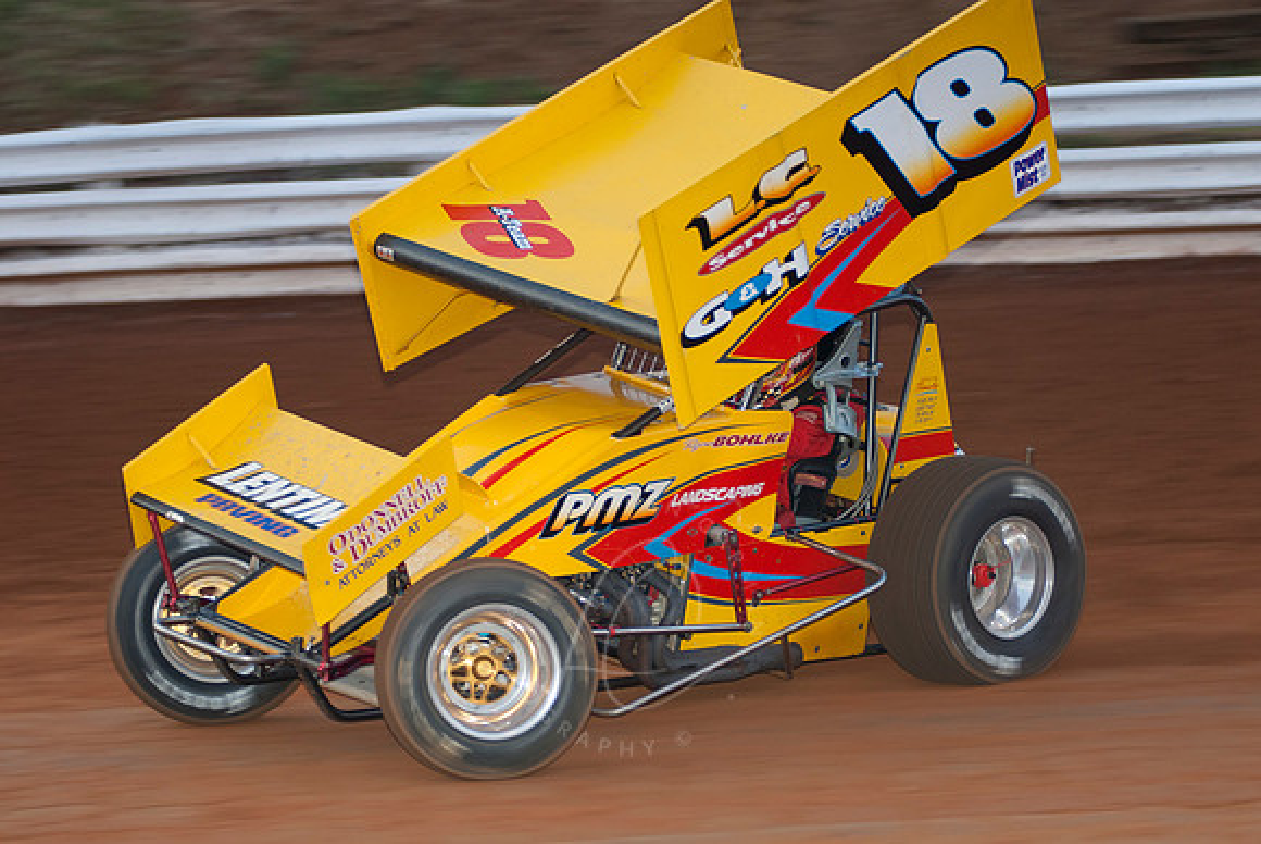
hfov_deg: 14.4
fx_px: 4996
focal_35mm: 142
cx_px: 630
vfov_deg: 9.7
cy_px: 422
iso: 250
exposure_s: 1/400
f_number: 2.8
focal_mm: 95
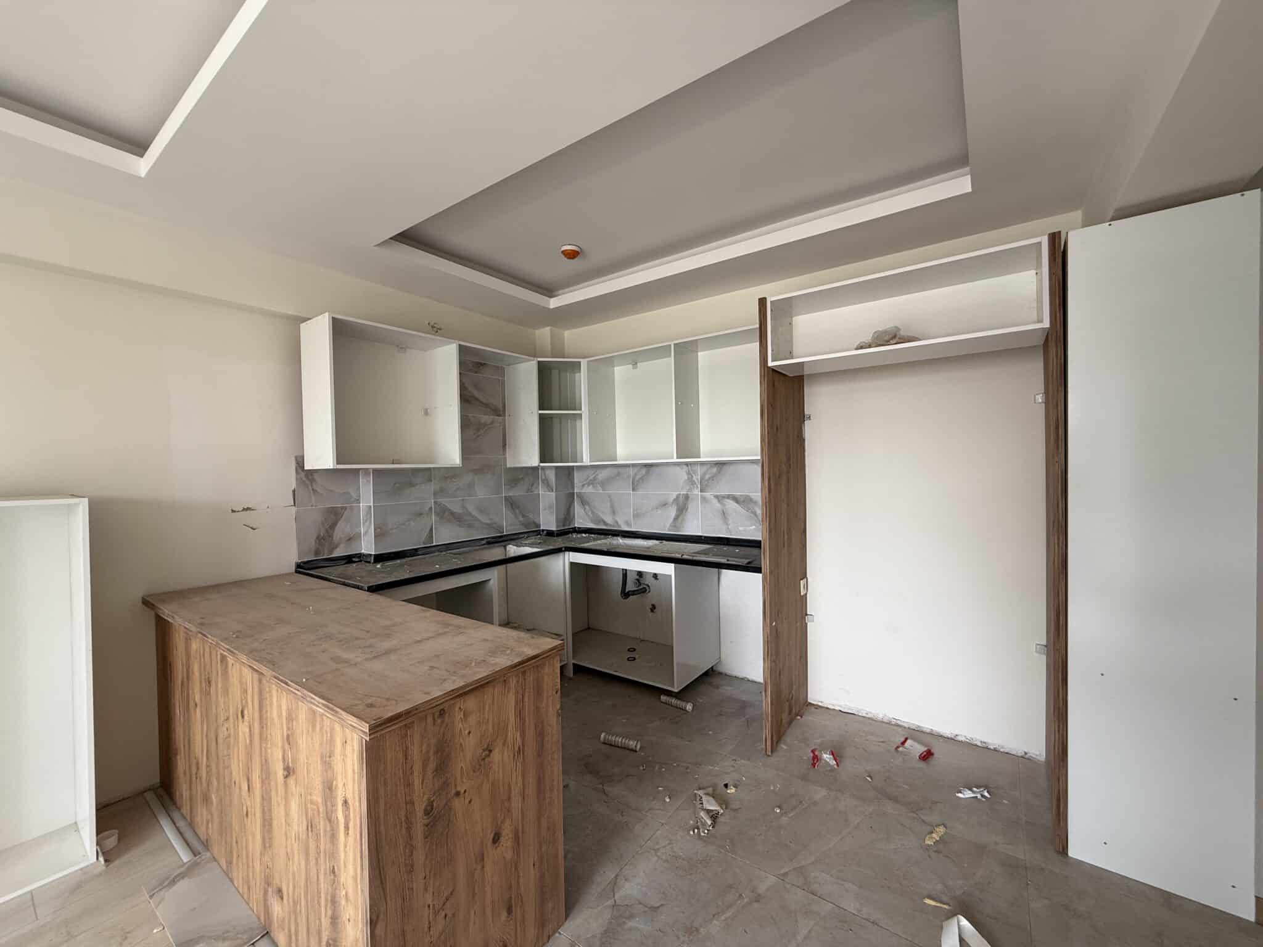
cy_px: 474
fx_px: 511
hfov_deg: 102.1
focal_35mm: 14
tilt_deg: -0.2
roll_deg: +0.9
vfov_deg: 85.7
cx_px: 632
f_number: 2.2
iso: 80
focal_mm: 2.22
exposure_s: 1/99
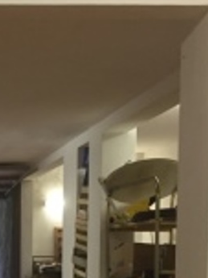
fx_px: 689
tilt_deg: -2.8
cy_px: 282
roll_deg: -0.4
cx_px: -94
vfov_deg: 21.9
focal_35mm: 86
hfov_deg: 15.9
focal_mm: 4.15
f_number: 2.2
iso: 200
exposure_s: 1/33
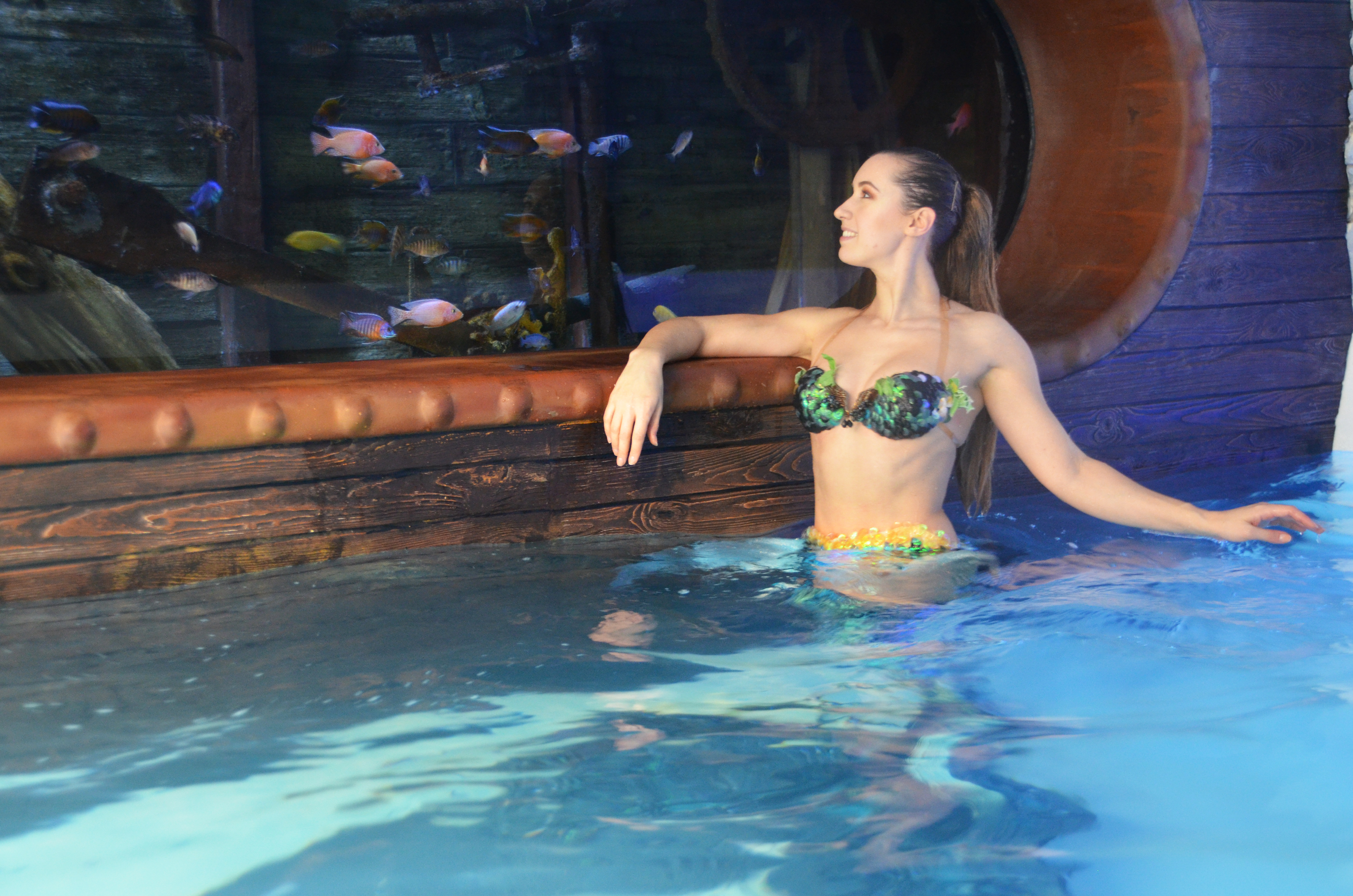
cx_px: 676
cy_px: 448
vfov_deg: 26.4
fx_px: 1913
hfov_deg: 39.0
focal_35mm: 51
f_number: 4.2
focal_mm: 34
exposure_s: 1/25
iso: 1600
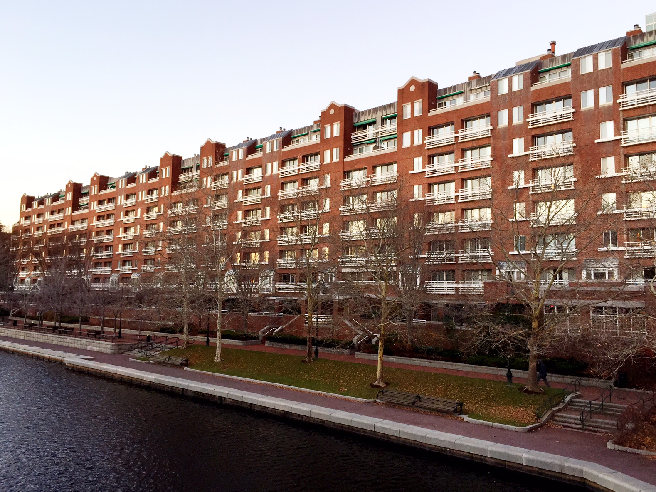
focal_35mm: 30
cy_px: 240
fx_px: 568
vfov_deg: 46.8
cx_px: 332
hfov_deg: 60.0
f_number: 2.2
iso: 40
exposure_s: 1/60
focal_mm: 4.15
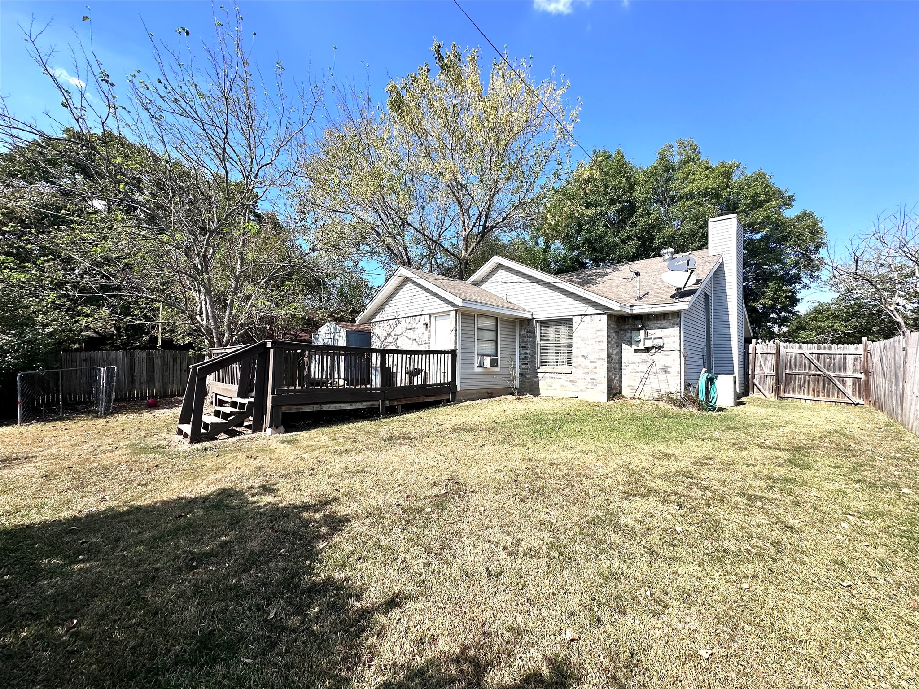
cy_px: 344
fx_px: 372
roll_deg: -2.7
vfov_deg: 85.7
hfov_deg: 102.1
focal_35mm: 14
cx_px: 460
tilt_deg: +2.6
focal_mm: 2.22
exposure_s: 1/2020
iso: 40
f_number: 2.2
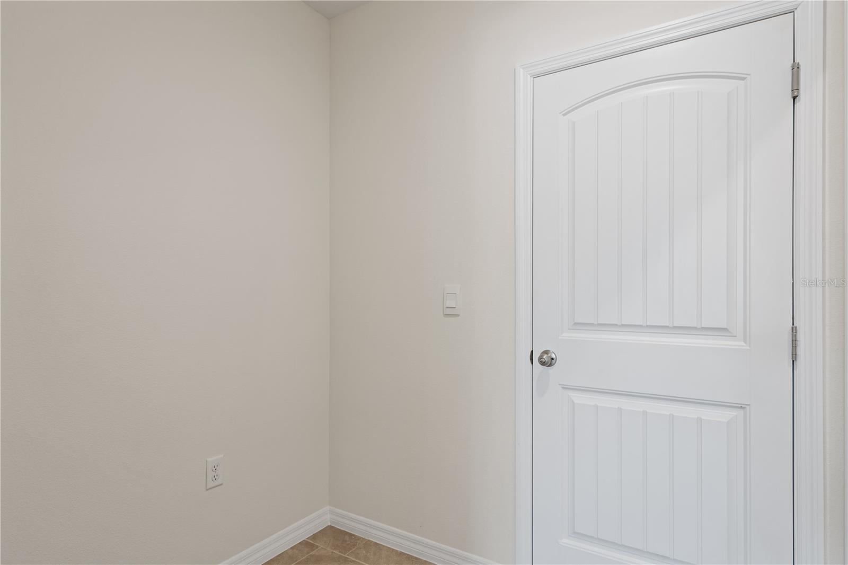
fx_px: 447
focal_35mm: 19
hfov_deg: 86.9
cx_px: 424
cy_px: 282
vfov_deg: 64.5
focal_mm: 19
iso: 320
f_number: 7.1
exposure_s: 1/8
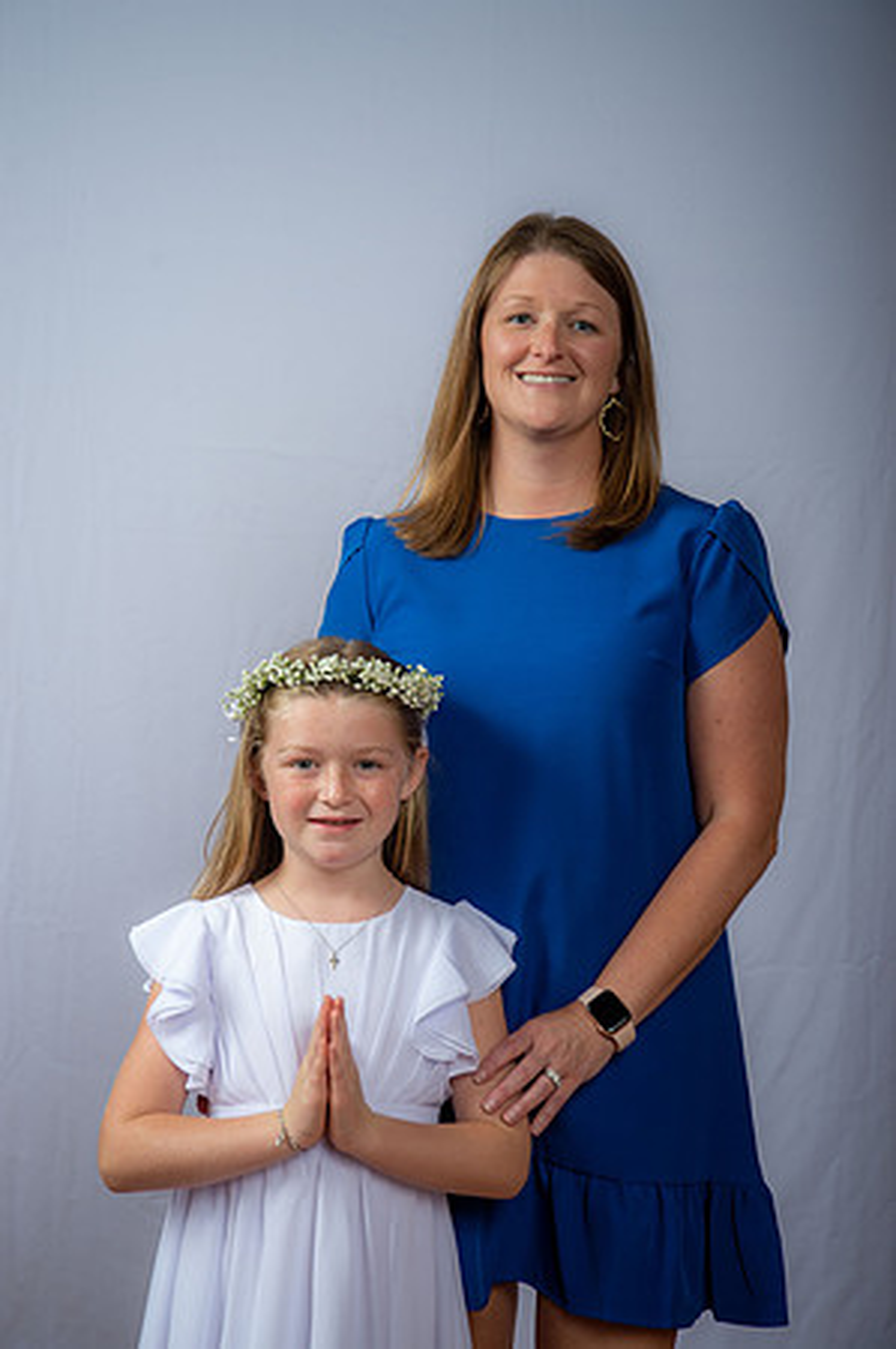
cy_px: 674
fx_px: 2432
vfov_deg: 31.0
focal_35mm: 65
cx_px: 448
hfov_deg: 20.9
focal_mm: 65
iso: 250
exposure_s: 1/200
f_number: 6.3
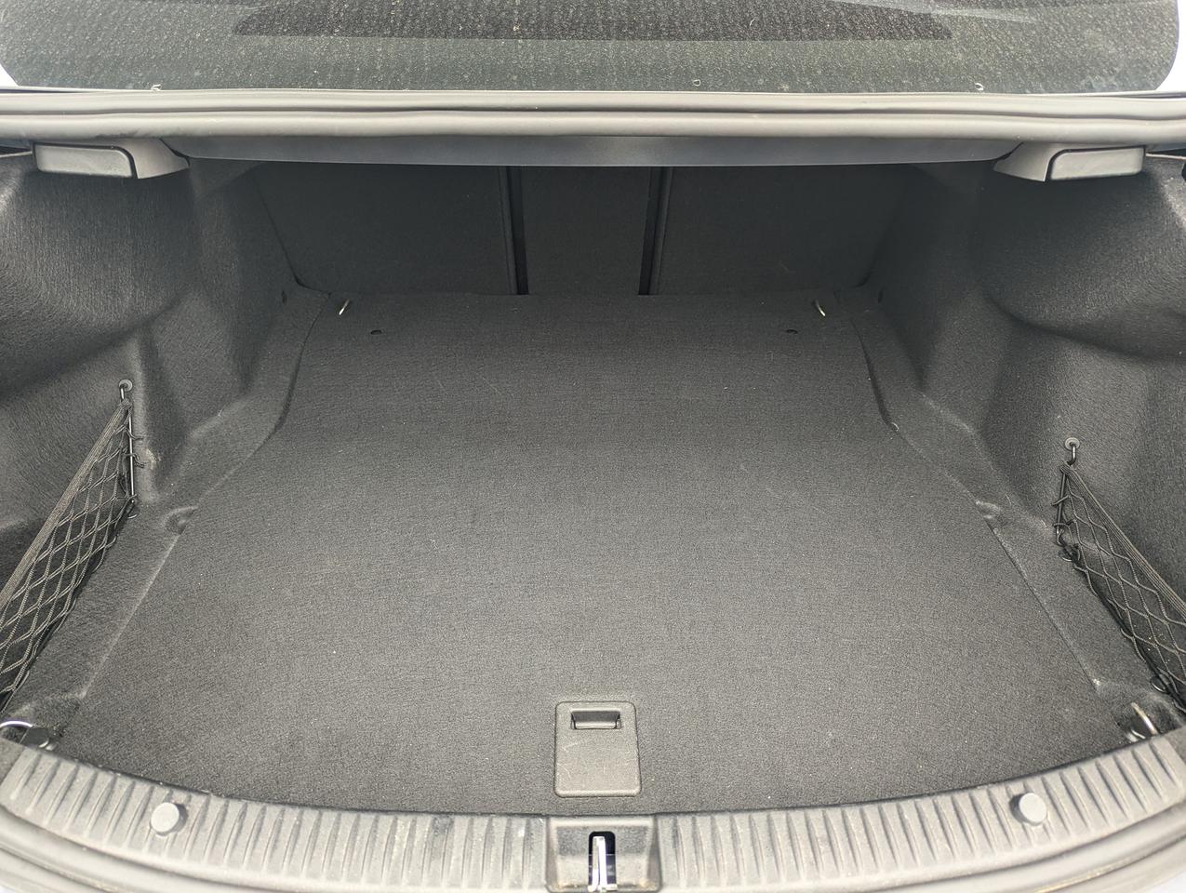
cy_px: 446
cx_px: 593
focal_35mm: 24
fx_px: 823
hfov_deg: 71.5
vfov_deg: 56.9
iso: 73
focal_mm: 6.81
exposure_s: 1/23.8
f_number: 1.85
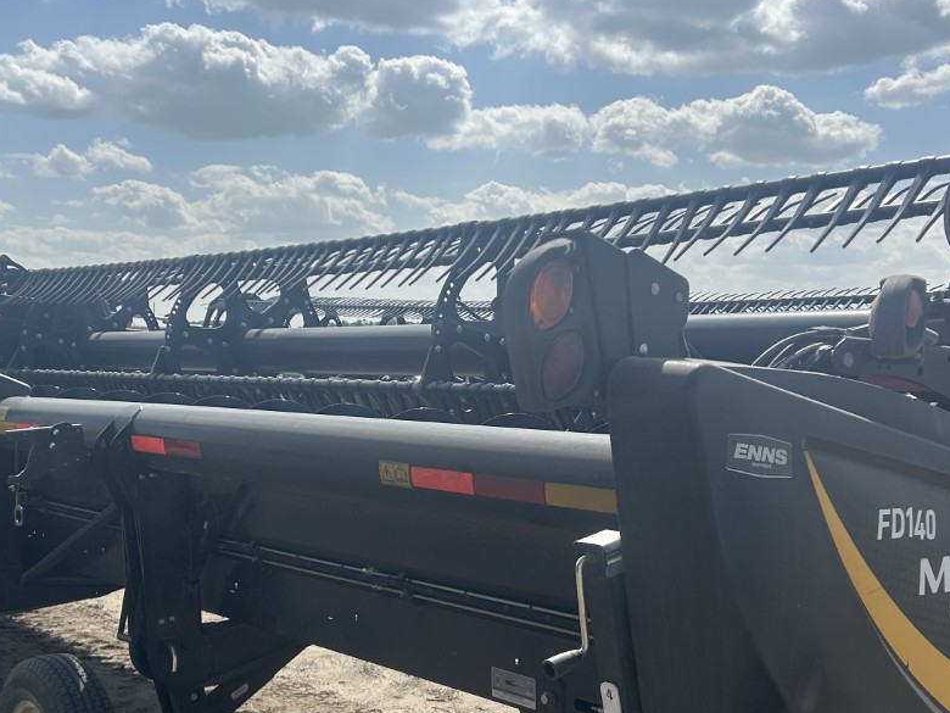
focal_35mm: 48
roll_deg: +0.9
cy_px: 457
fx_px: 1317
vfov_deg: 30.1
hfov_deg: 39.5
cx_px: 398
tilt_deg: -6.0
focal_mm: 5.7
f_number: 1.5
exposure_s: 1/7463
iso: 50
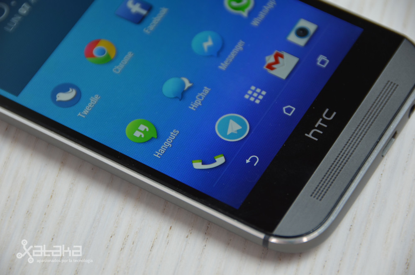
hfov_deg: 6.9
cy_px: 138
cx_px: 208
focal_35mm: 300
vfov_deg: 4.6
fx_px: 3451
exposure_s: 1/30
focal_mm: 200
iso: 160
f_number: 5.6
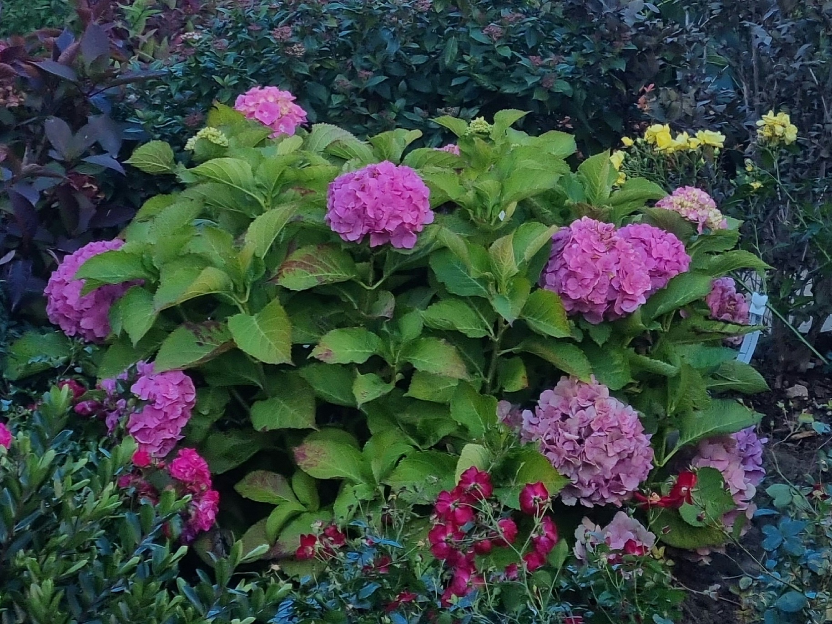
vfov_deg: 51.4
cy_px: 312
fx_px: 649
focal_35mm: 27
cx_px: 416
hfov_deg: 65.3
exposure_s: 1/333
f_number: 2
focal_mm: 5.9
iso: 25
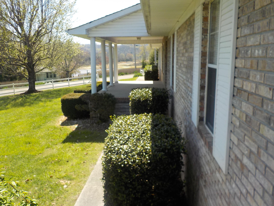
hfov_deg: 60.0
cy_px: 103
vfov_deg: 46.8
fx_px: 237
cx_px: 137
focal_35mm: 30
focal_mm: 4.1
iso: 125
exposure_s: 1/500
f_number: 3.3
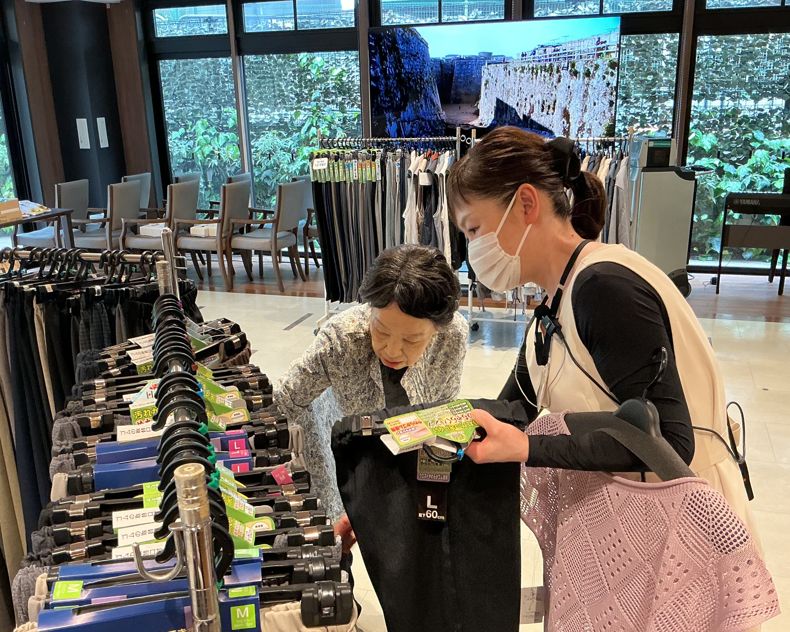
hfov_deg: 51.5
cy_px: 361
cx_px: 385
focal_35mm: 35
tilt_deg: -19.2
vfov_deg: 42.1
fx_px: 818
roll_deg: +2.0
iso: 100
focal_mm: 3
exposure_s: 1/50
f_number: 1.8
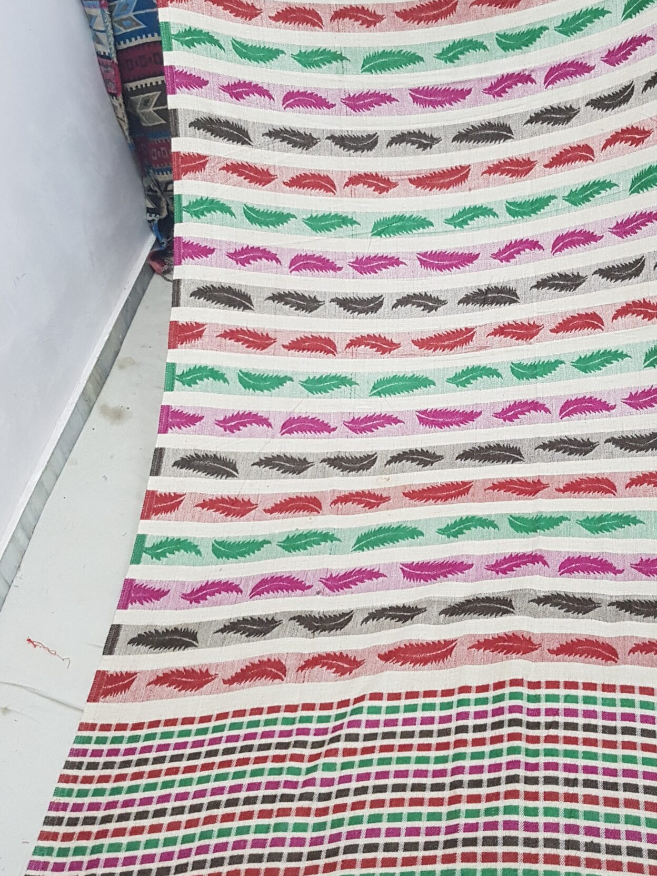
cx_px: 438
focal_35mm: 40
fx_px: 1012
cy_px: 360
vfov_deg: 46.6
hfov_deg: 35.6
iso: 160
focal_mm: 4.2
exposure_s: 1/25
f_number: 1.7
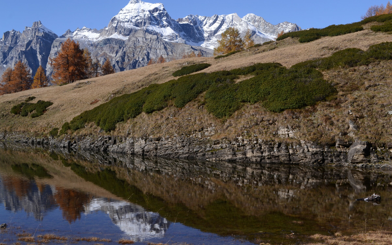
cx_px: 196
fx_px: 524
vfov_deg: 26.3
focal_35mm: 49
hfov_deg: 41.0
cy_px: 123
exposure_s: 1/160
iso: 100
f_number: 9
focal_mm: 32
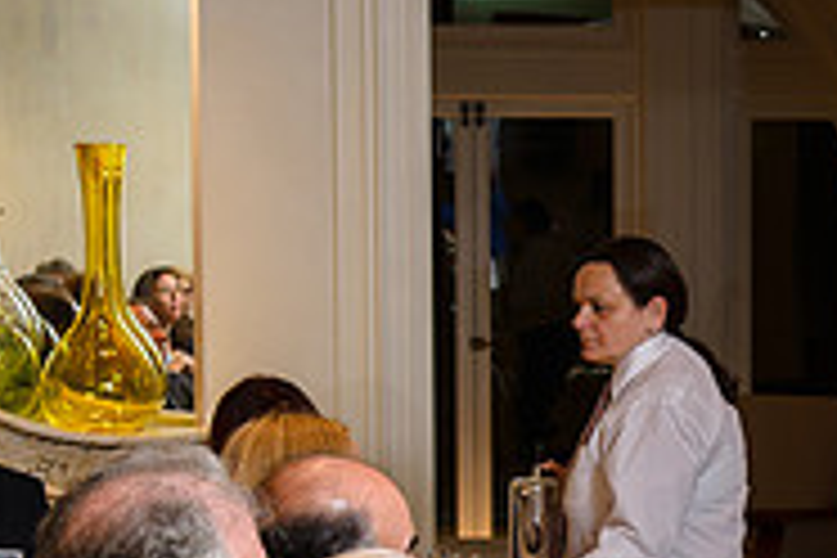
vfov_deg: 7.5
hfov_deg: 11.1
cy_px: 632
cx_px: 1017
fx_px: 4208
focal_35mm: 181
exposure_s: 1/40
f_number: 6.3
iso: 1000
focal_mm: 58
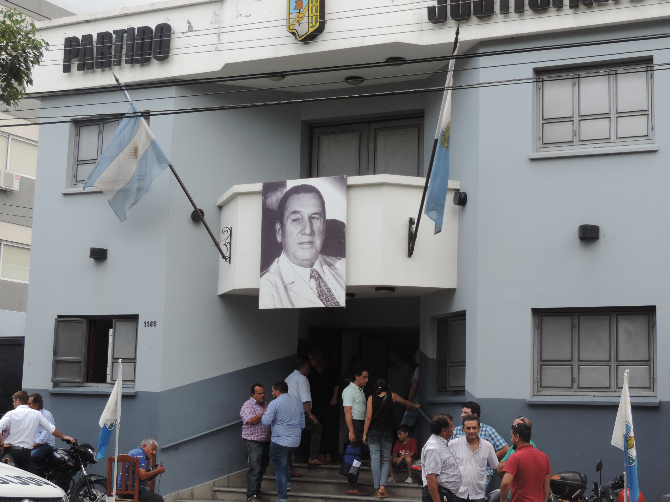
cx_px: 341
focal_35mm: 58
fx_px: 1123
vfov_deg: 25.2
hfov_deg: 33.2
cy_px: 257
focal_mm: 8.9
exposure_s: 1/250
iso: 80
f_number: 3.6
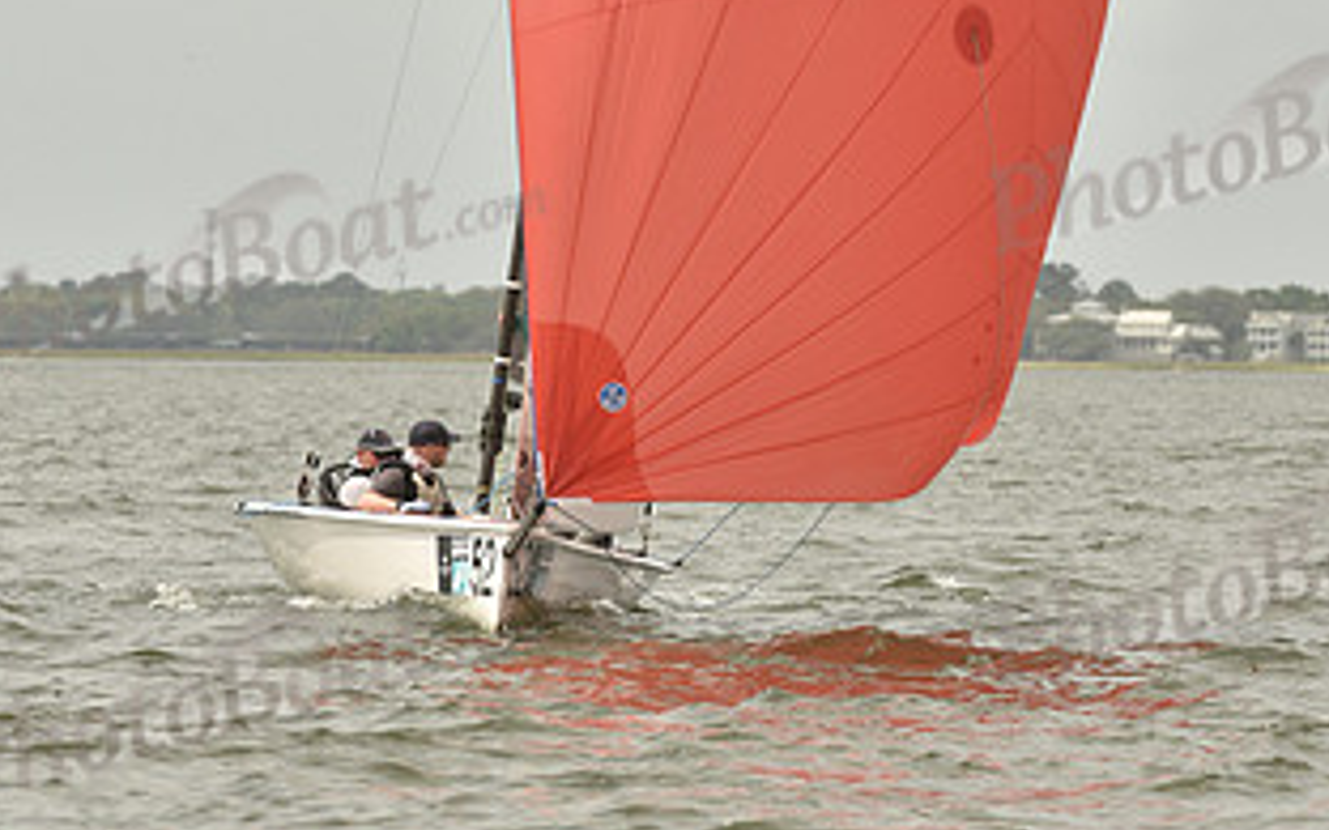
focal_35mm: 493
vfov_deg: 2.7
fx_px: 17856
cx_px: 769
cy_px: -17
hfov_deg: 4.3
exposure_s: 1/1250
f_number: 7.1
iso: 320
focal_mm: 260
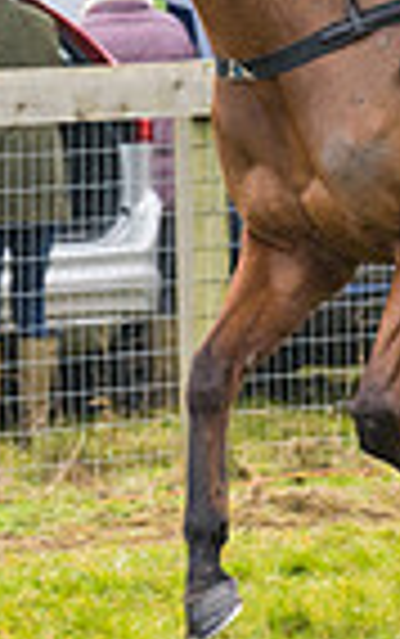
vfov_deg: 3.7
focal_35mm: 562
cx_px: 445
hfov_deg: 2.3
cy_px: 110
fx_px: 9783
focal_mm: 135
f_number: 4
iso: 800
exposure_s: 1/500
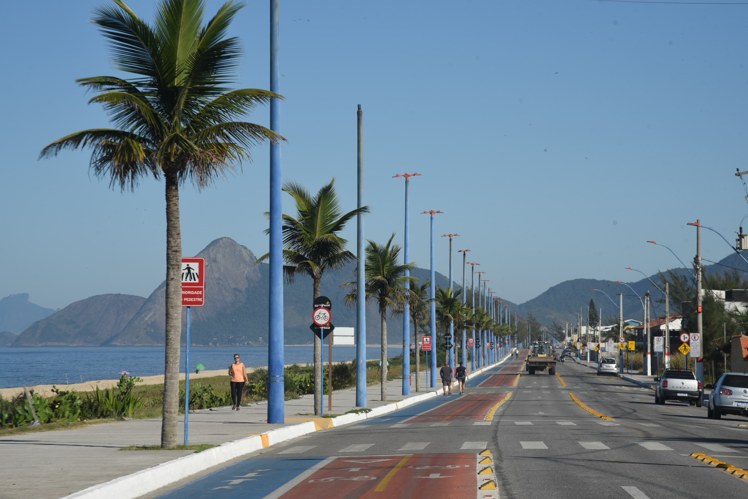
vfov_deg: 11.4
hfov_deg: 17.1
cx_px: 374
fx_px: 2493
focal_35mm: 120
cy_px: 250
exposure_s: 1/125
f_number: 11
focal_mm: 120
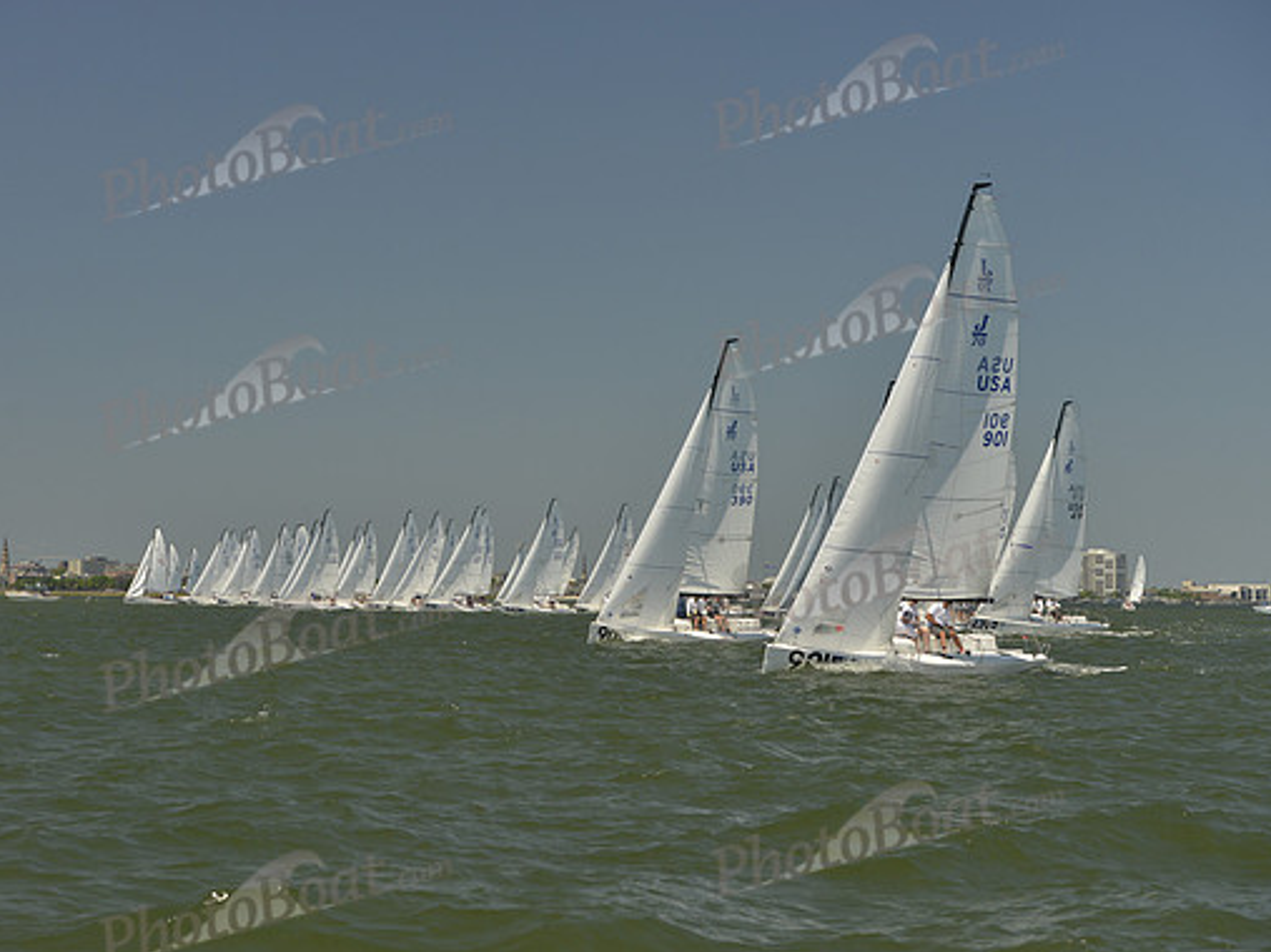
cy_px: 482
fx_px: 2827
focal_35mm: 77
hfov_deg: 25.3
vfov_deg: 19.1
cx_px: 584
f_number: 6.3
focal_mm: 70
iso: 280
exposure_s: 1/1000
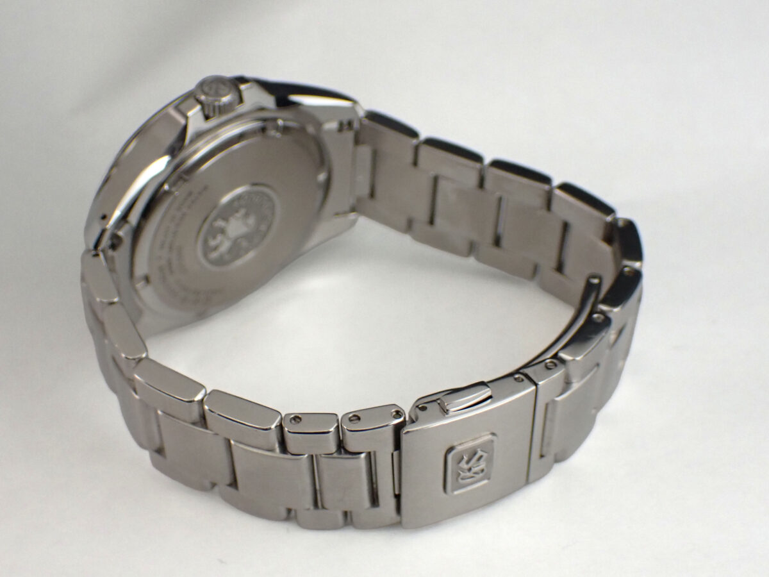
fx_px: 1288
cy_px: 288
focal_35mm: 58
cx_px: 384
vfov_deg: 25.2
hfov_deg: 33.2
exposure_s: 1/125
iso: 800
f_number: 3.5
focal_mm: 10.35
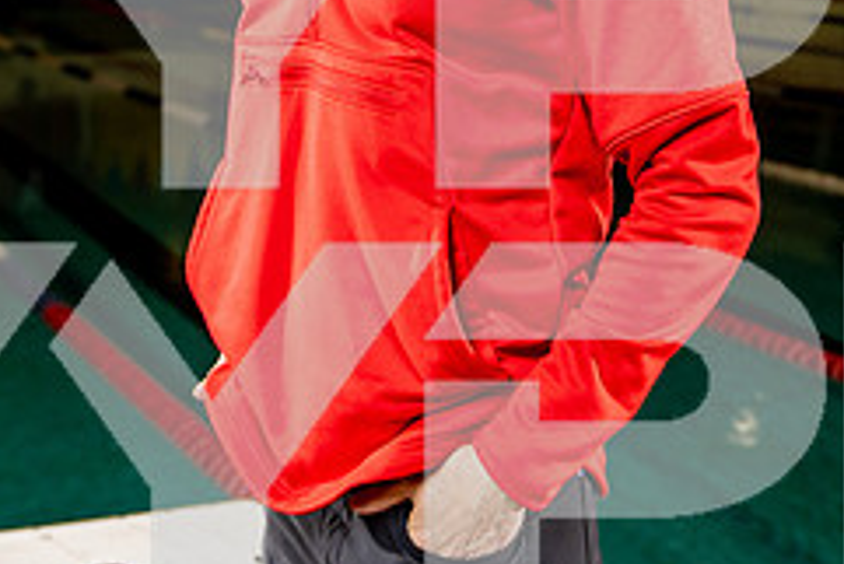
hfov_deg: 23.3
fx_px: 2041
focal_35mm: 87
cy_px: 1
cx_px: 357
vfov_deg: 15.4
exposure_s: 1/250
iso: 320
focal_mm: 34
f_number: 3.5
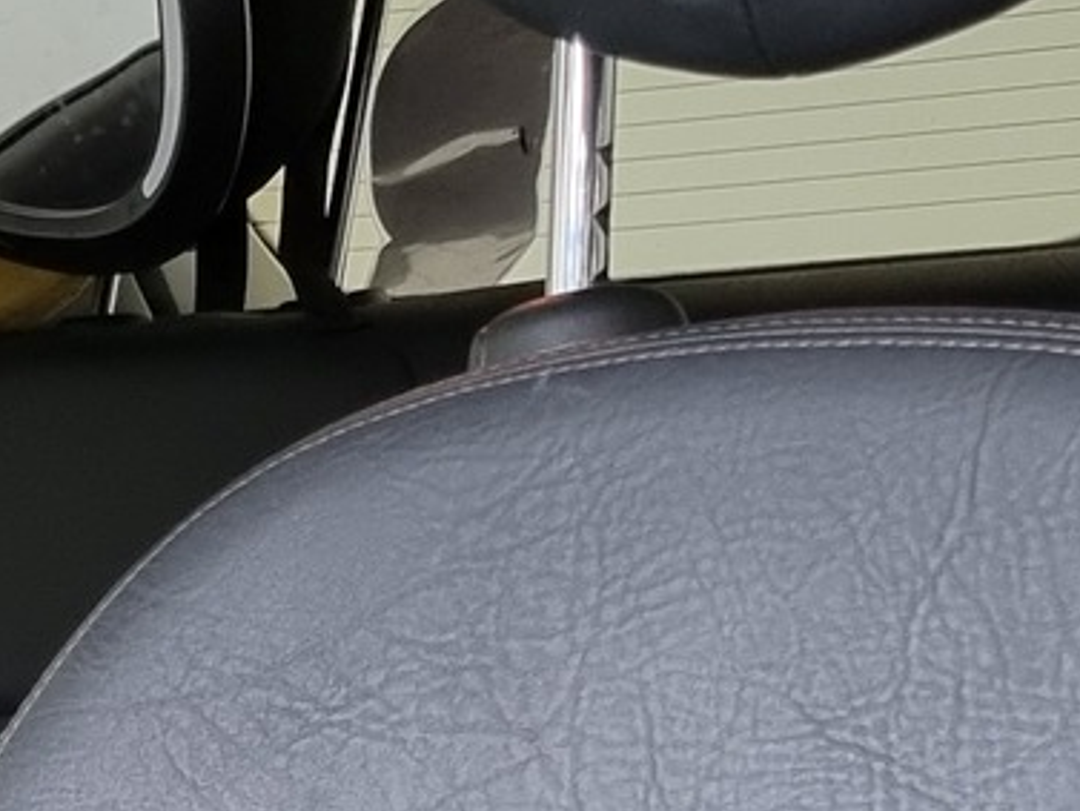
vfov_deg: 10.4
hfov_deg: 13.1
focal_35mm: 139
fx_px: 4338
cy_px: 1123
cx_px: -696
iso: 200
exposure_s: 1/50
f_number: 1.8
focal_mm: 5.4
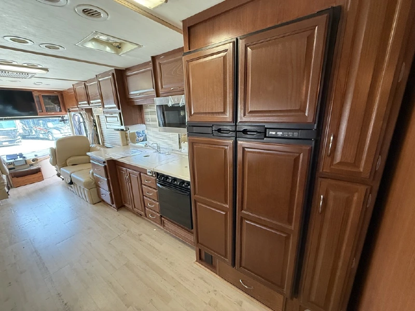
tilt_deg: -14.7
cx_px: 208
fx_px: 168
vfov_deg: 85.7
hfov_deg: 102.1
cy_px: 156
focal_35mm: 14
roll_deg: +0.6
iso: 500
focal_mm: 2.22
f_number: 2.2
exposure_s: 1/60
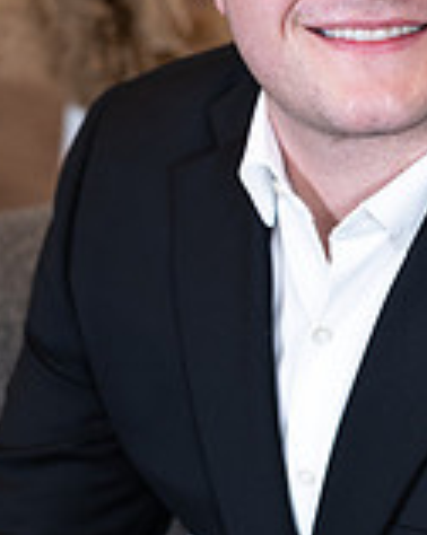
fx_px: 2121
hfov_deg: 11.4
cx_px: 376
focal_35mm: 134
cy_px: 257
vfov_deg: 14.4
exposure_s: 1/125
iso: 100
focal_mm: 50
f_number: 3.2
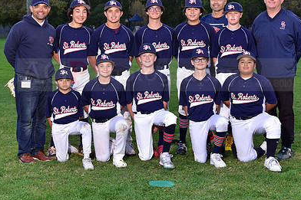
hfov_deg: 27.4
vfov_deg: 18.4
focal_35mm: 74
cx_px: 146
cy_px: 69
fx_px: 618
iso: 320
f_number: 5
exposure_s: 1/250
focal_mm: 50
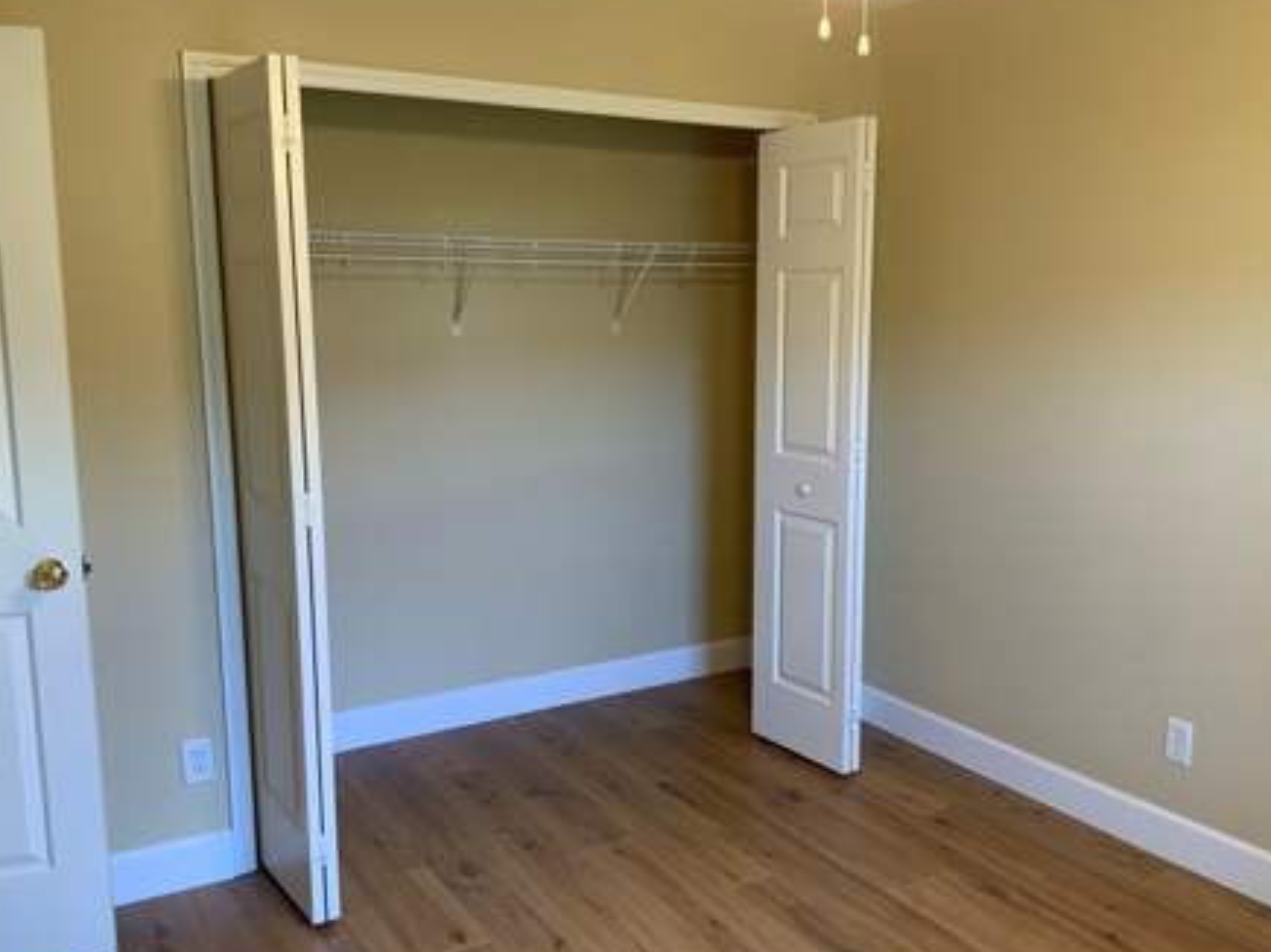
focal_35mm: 32
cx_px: 678
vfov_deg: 44.1
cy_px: 488
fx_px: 1175
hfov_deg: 56.8
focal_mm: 3
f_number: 1.8
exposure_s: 1/60
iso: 80
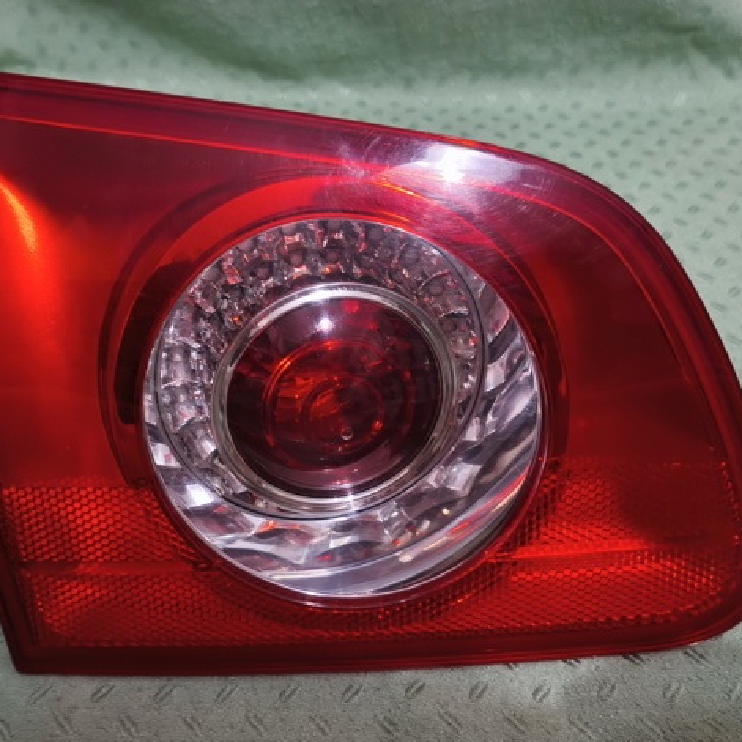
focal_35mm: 42
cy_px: 373
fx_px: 1019
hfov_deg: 40.0
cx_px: 331
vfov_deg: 40.0
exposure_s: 1/25
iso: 1000
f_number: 1.7
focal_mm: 5.35
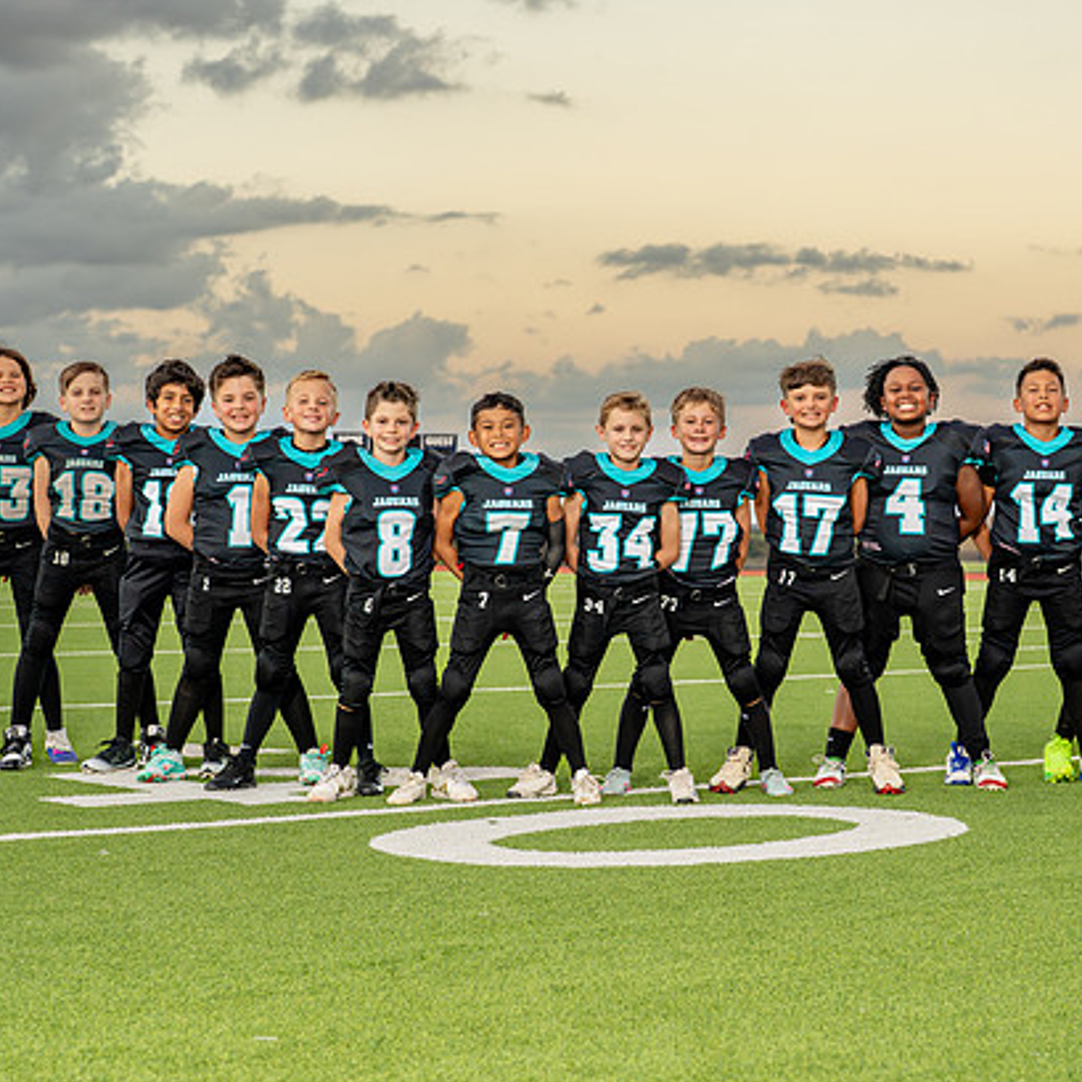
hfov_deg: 21.6
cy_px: 525
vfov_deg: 21.7
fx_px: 2829
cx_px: 580
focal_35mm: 80
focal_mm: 50
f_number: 4
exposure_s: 1/400
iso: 800
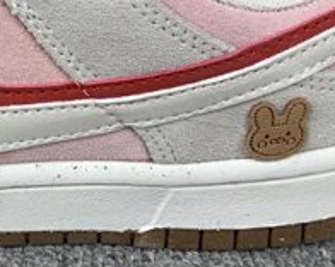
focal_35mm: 99
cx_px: -10
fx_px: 980
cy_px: 14
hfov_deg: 18.8
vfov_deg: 15.3
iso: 25
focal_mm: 3.3
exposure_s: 1/177
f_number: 2.4
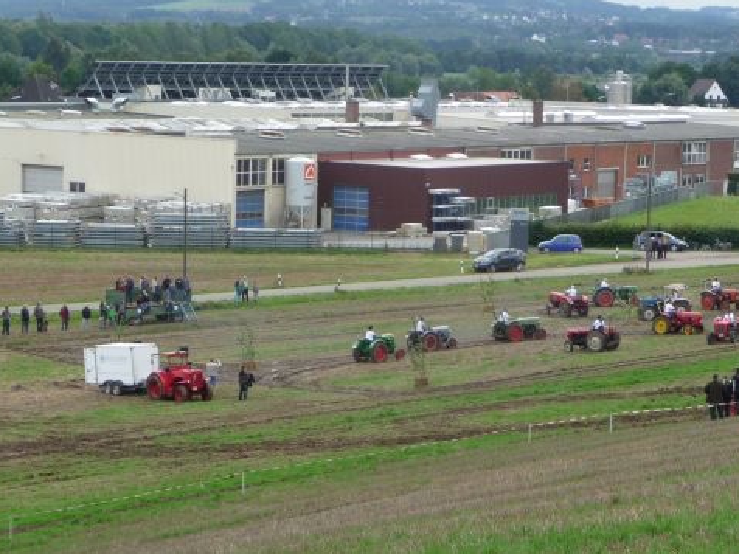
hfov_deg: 16.3
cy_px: 304
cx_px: 483
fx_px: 2583
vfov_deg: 12.2
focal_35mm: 121
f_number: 4.6
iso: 100
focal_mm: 12.2
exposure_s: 1/200
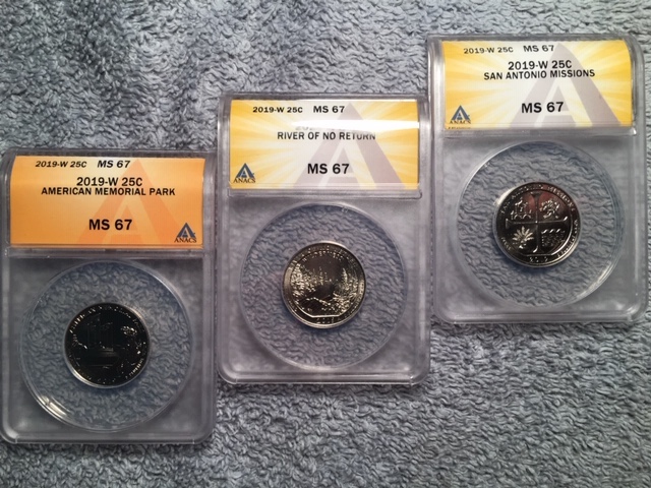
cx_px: 326
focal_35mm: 29
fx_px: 545
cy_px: 244
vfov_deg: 48.2
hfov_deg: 61.7
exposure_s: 1/120
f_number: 2.2
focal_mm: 4.15
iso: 40
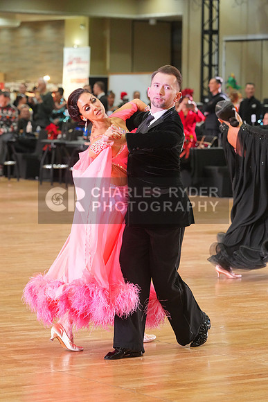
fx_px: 1596
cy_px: 201
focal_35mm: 143
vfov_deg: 14.3
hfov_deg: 9.6
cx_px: 134
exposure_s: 1/200
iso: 4000
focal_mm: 143
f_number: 5.6
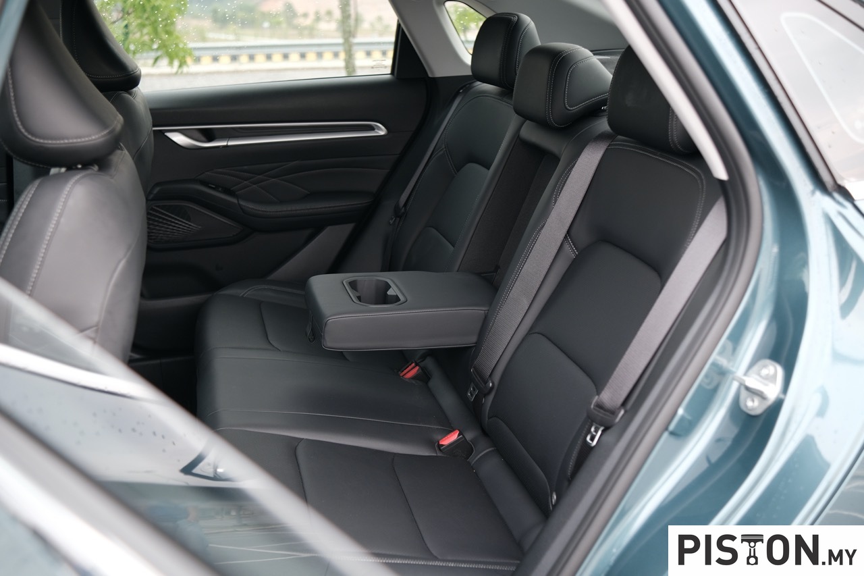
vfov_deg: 37.8
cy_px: 288
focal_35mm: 35
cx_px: 432
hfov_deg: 54.4
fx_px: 840
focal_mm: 23
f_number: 2.2
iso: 200
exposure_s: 1/125
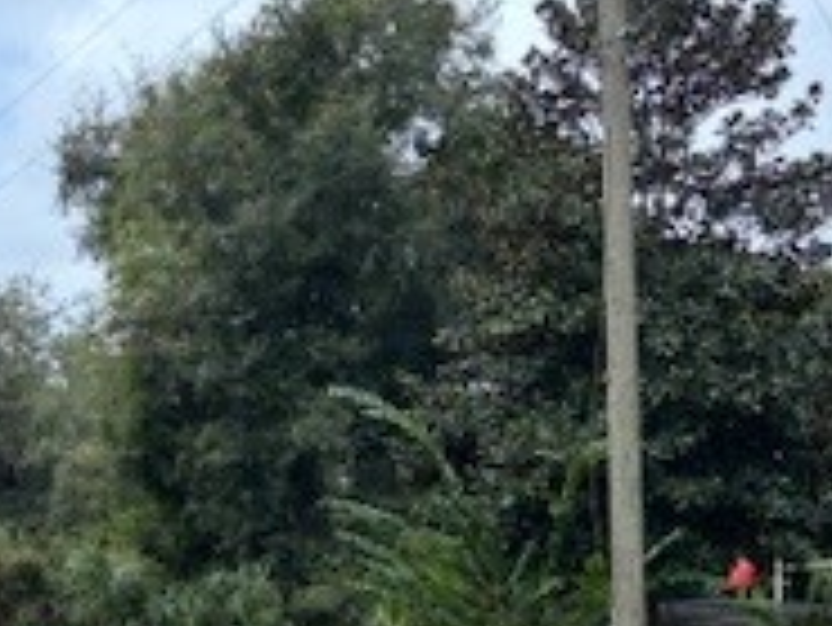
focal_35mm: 90
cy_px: 536
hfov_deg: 20.7
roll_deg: -1.9
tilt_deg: +3.4
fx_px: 2165
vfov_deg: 16.3
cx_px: -94
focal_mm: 5.96
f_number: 1.6
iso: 50
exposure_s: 1/1522
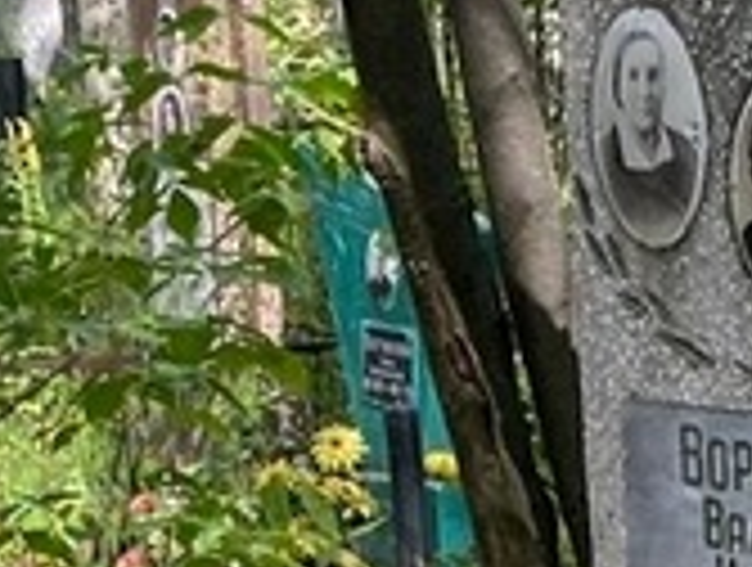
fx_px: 3462
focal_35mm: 159
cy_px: 1305
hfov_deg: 12.4
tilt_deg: -10.1
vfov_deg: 8.6
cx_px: 486
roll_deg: -1.9
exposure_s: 1/132
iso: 32
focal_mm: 4.25
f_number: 1.8
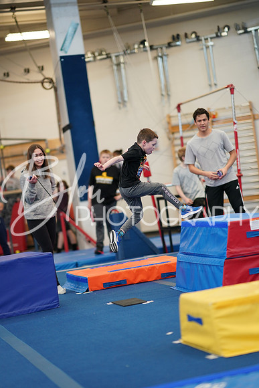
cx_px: 130
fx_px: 917
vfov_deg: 23.9
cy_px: 194
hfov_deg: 16.1
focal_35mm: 85
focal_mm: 85
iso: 800
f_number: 1.4
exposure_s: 1/500
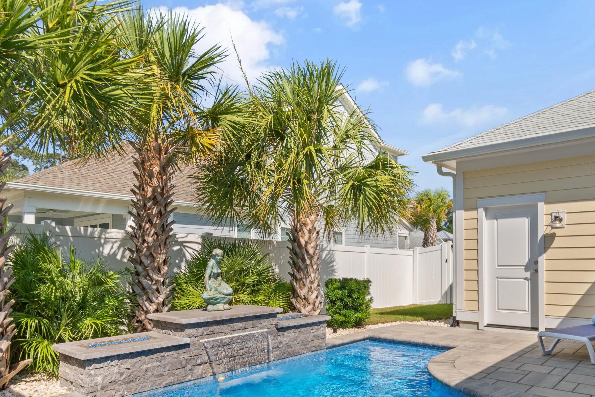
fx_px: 413
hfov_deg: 70.6
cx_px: 362
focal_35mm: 25
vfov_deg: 50.4
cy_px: 263
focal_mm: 10
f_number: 5.6
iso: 100
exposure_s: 1/125
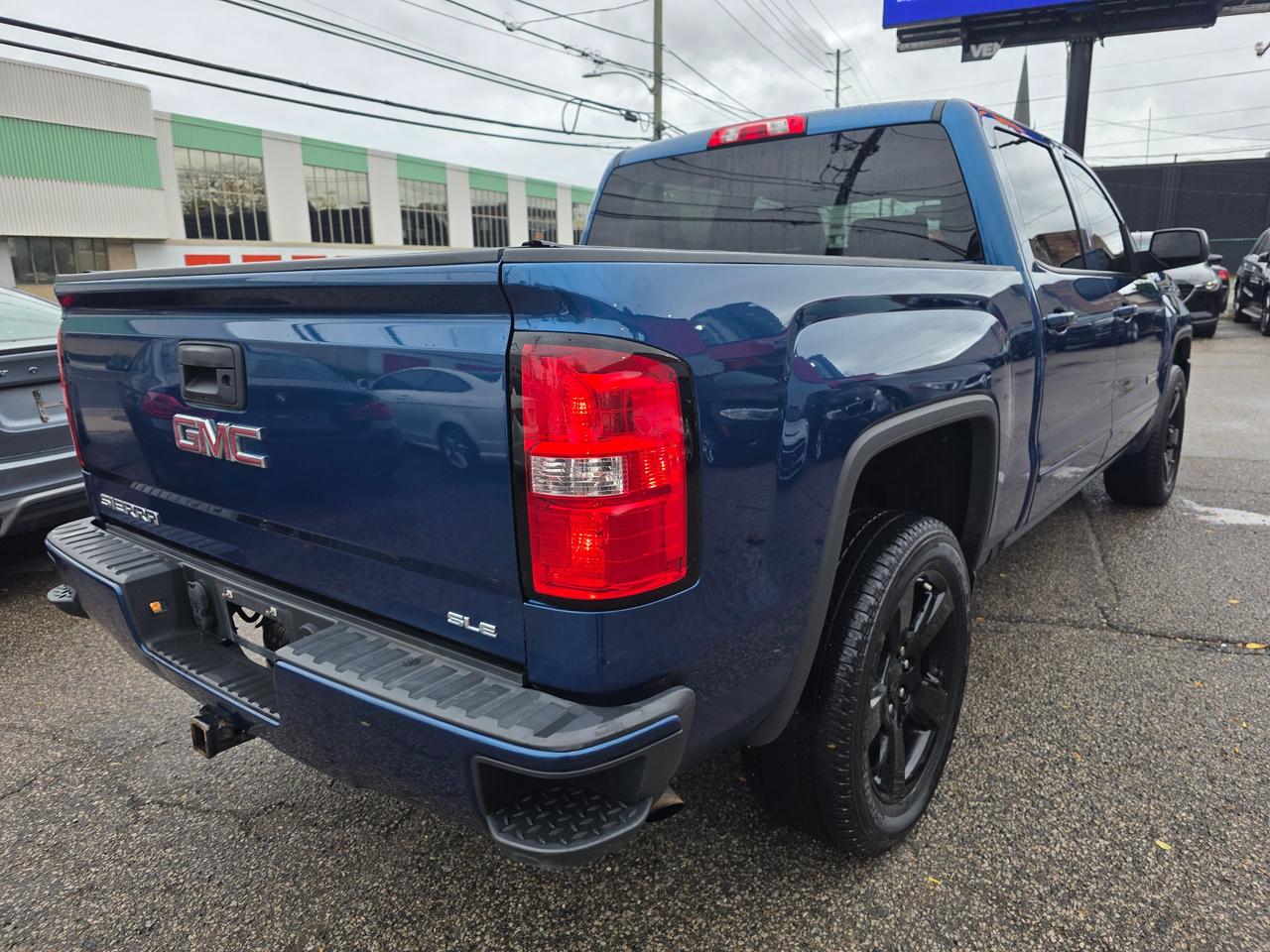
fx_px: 844
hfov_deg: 73.9
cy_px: 476
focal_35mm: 23
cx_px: 635
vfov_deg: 58.9
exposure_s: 1/359
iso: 40
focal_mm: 6.3
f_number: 1.7
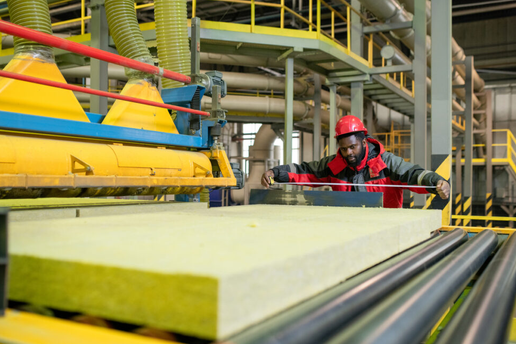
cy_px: 176
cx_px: 250
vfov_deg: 35.9
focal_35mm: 37
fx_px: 530
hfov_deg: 51.9
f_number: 2.5
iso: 800
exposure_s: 1/125
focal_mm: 35
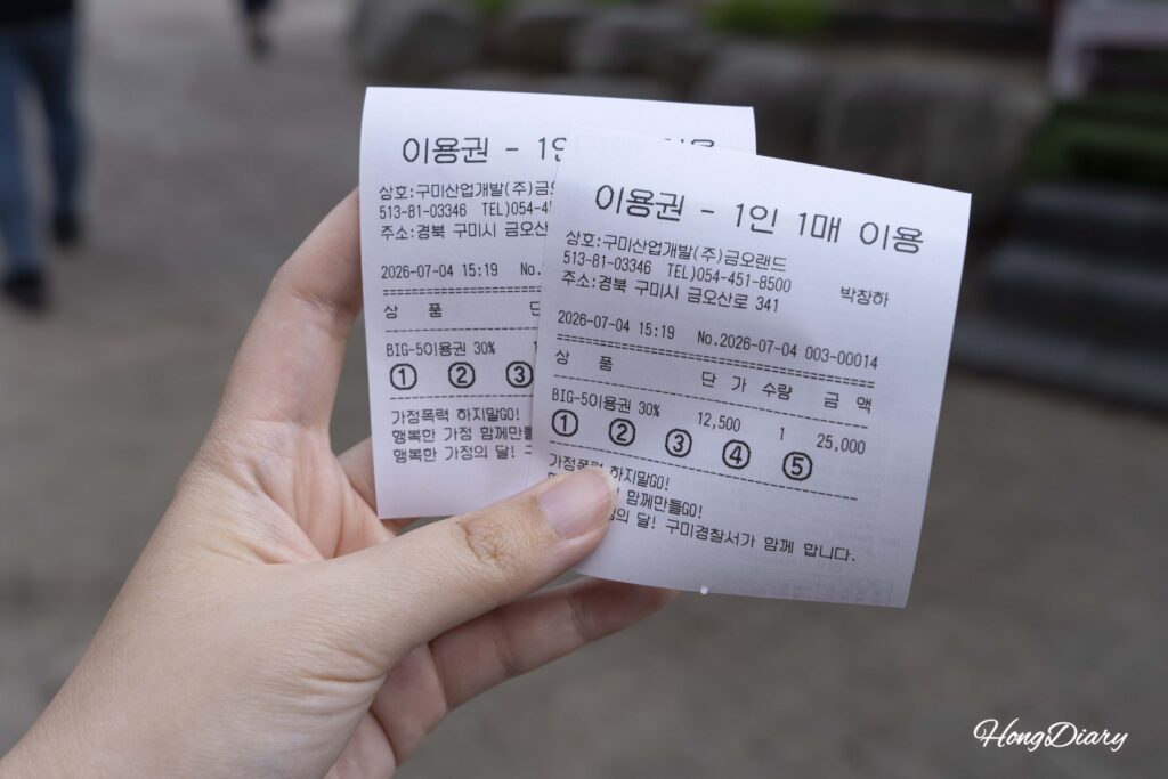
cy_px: 390
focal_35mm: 37
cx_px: 584
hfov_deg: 51.9
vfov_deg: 36.0
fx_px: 1201
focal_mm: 37
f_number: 6.3
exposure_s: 1/250
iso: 100
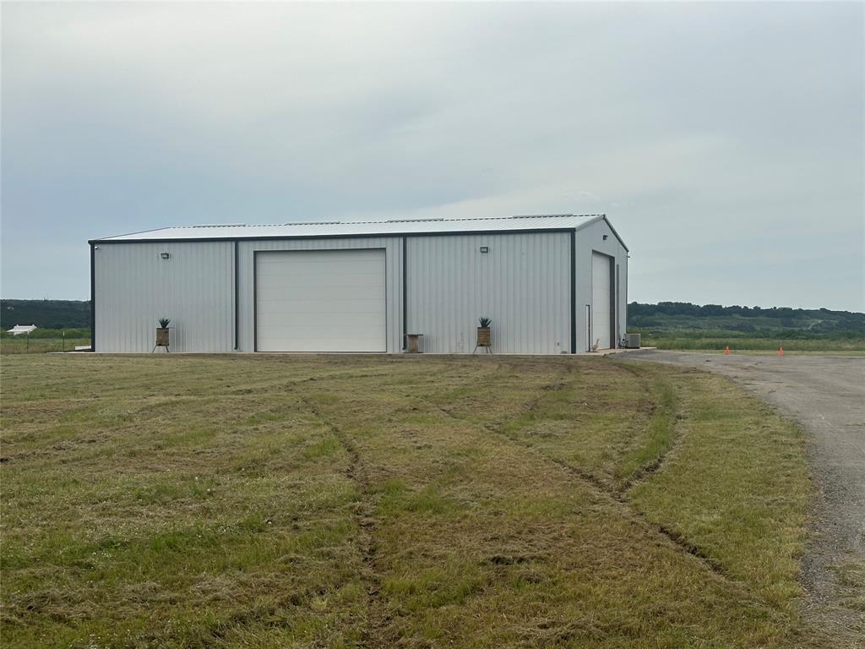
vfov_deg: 30.3
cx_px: 432
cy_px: 324
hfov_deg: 39.7
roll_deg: +0.3
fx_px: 1199
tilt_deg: -0.4
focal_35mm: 48
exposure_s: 1/7634
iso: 64
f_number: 1.78
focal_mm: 6.86
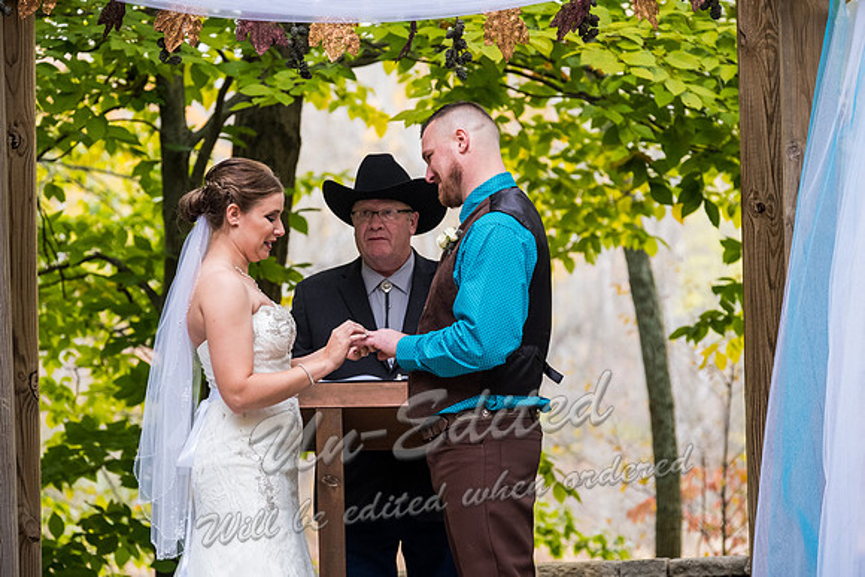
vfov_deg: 7.4
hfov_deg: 11.1
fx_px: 4470
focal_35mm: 186
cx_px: 432
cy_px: 288
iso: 1600
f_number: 4.5
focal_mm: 124.3
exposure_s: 1/200
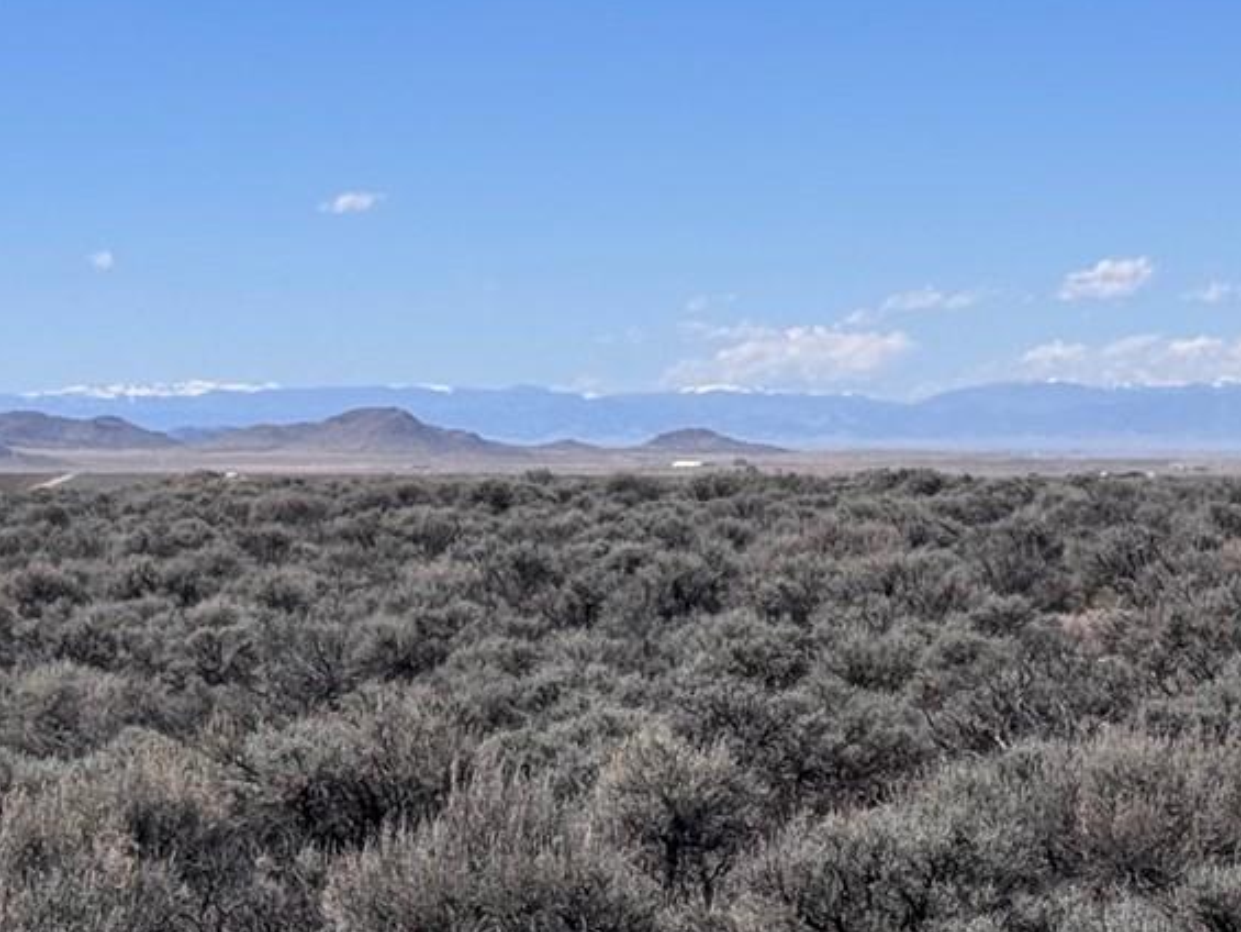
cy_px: 308
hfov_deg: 14.5
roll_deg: +0.0
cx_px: 835
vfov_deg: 10.9
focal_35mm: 136
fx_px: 4877
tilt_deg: +0.4
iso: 64
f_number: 1.78
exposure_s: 1/7092
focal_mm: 6.76
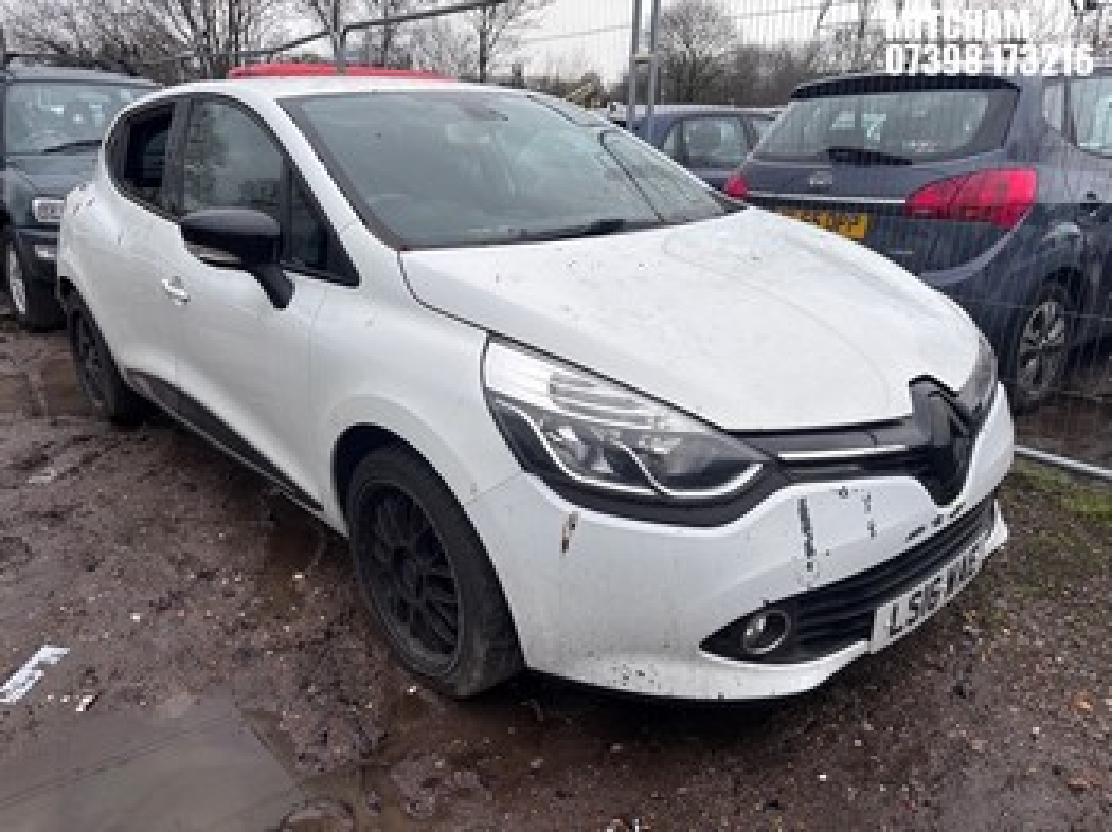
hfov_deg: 67.3
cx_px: 556
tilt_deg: -18.5
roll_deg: -0.9
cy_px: 416
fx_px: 835
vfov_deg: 53.0
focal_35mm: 26
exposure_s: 1/498
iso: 50
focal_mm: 5.96
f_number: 1.6
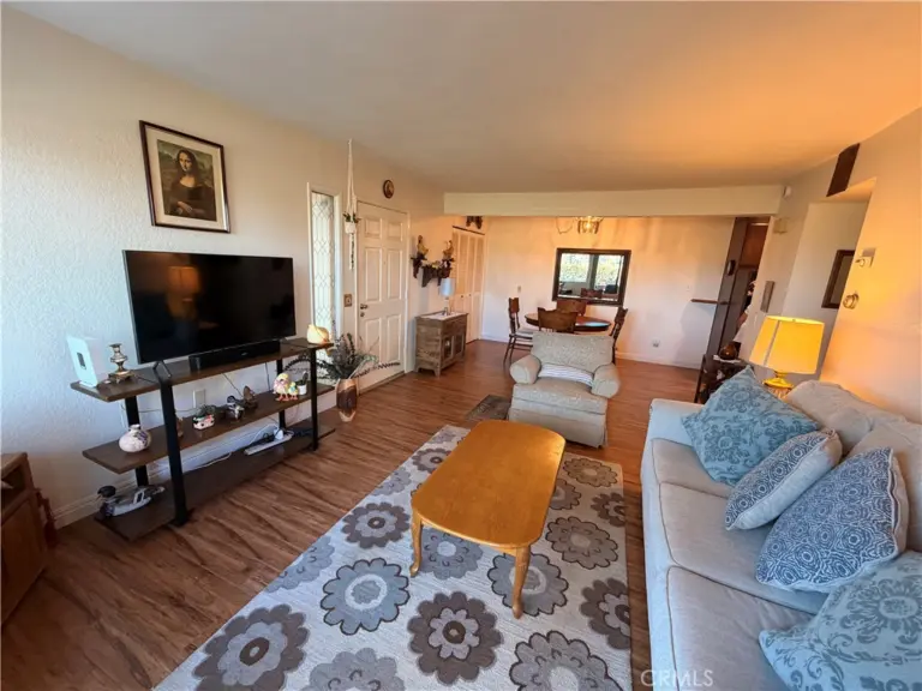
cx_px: 461
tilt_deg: -13.3
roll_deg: -2.4
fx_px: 373
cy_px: 346
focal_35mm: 14
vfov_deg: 85.7
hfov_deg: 102.1
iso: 250
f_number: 2.2
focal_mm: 2.22
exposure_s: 1/60
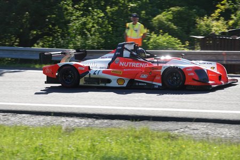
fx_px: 900
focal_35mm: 135
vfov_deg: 10.2
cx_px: 120
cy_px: 80
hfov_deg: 15.2
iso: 160
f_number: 4
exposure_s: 1/800
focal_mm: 49.51
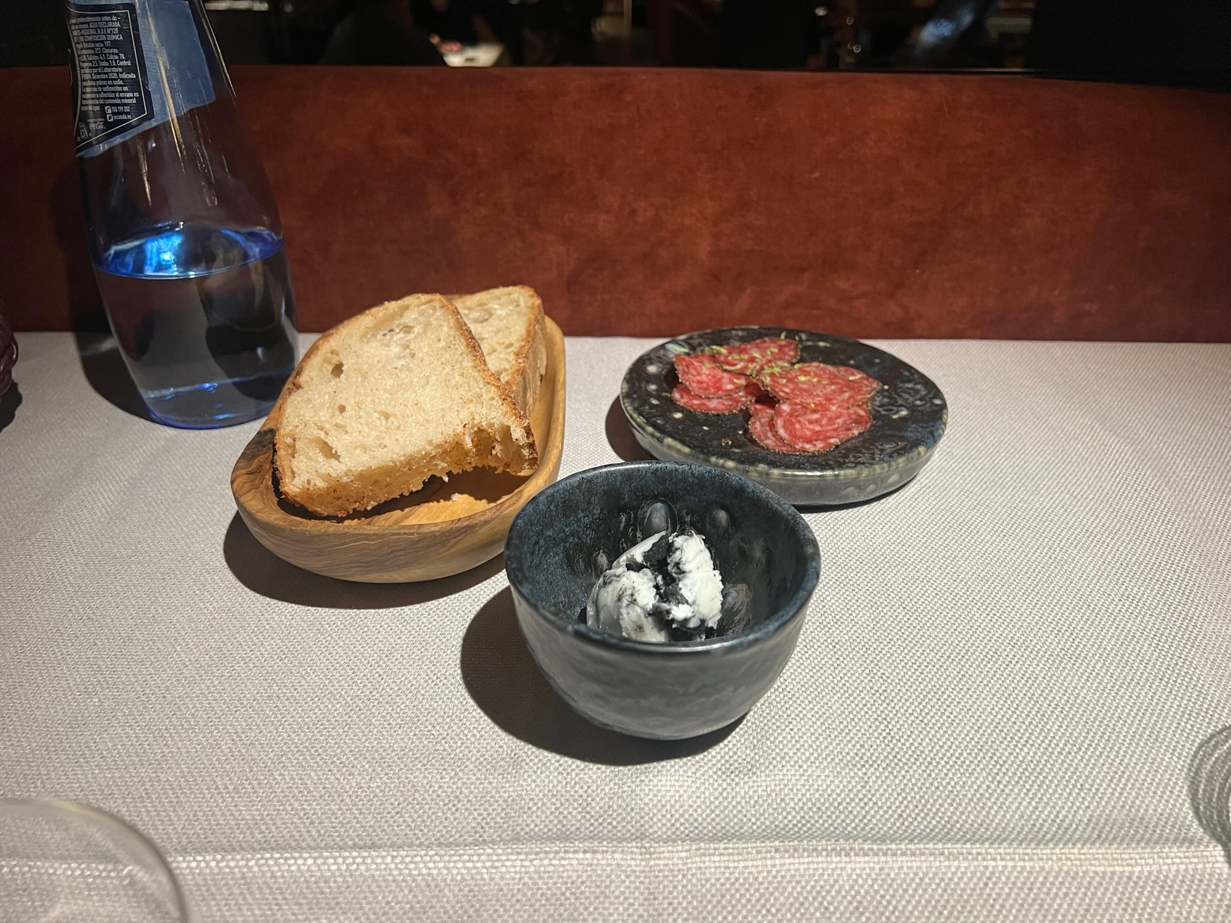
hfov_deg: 67.3
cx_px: 616
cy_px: 462
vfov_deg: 53.1
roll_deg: +0.2
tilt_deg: -30.8
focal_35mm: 26
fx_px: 925
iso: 125
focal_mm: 5.7
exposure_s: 1/48
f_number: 1.5
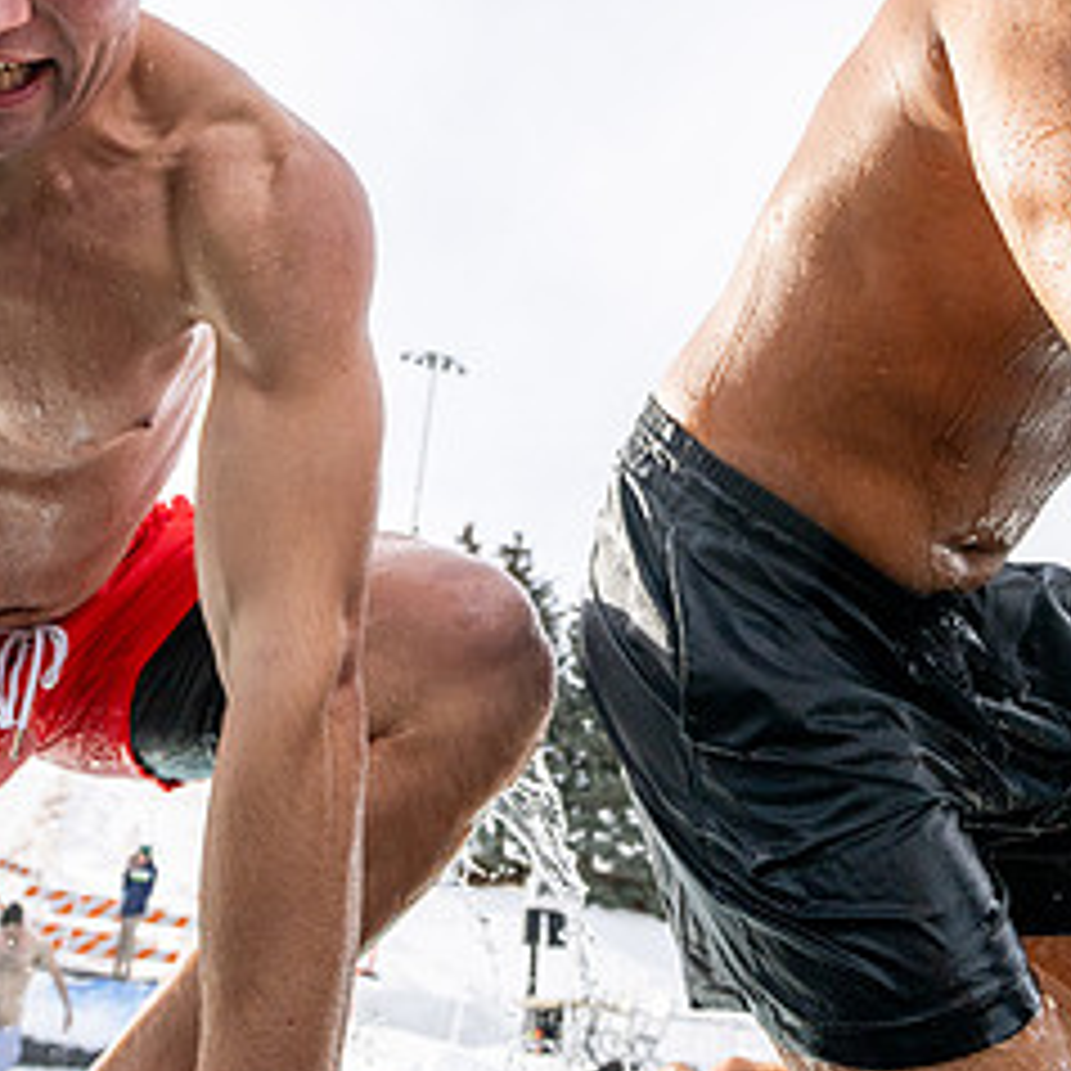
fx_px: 1015
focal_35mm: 29
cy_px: 313
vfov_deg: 53.9
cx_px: 508
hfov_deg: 55.6
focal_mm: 14
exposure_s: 1/3200
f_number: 4
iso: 250
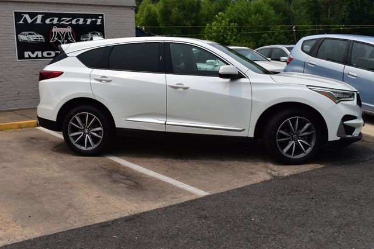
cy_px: 124
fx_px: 436
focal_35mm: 42
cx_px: 187
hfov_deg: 46.4
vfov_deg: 31.9
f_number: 11
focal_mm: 28
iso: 200
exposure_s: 1/500
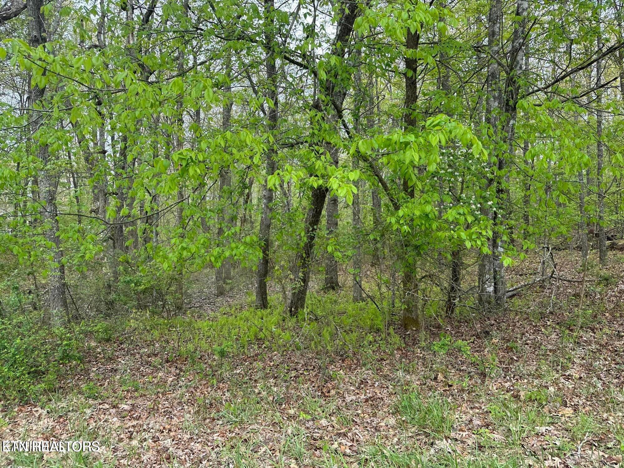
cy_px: 234
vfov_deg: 56.8
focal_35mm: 24
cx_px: 312
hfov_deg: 71.6
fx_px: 433
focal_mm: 6.86
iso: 80
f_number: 1.78
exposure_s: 1/773
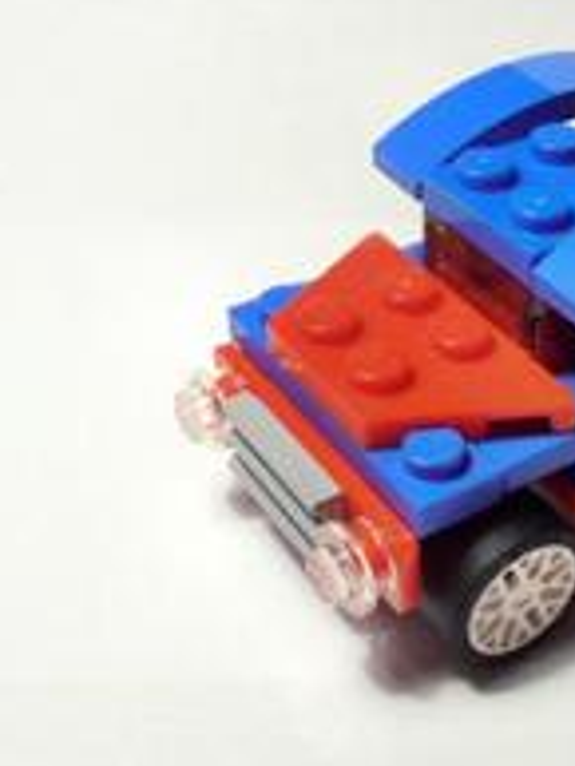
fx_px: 1527
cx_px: 508
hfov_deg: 20.9
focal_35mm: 69
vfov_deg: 28.1
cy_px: 349
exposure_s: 1/40
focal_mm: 6.61
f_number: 3.9
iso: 80
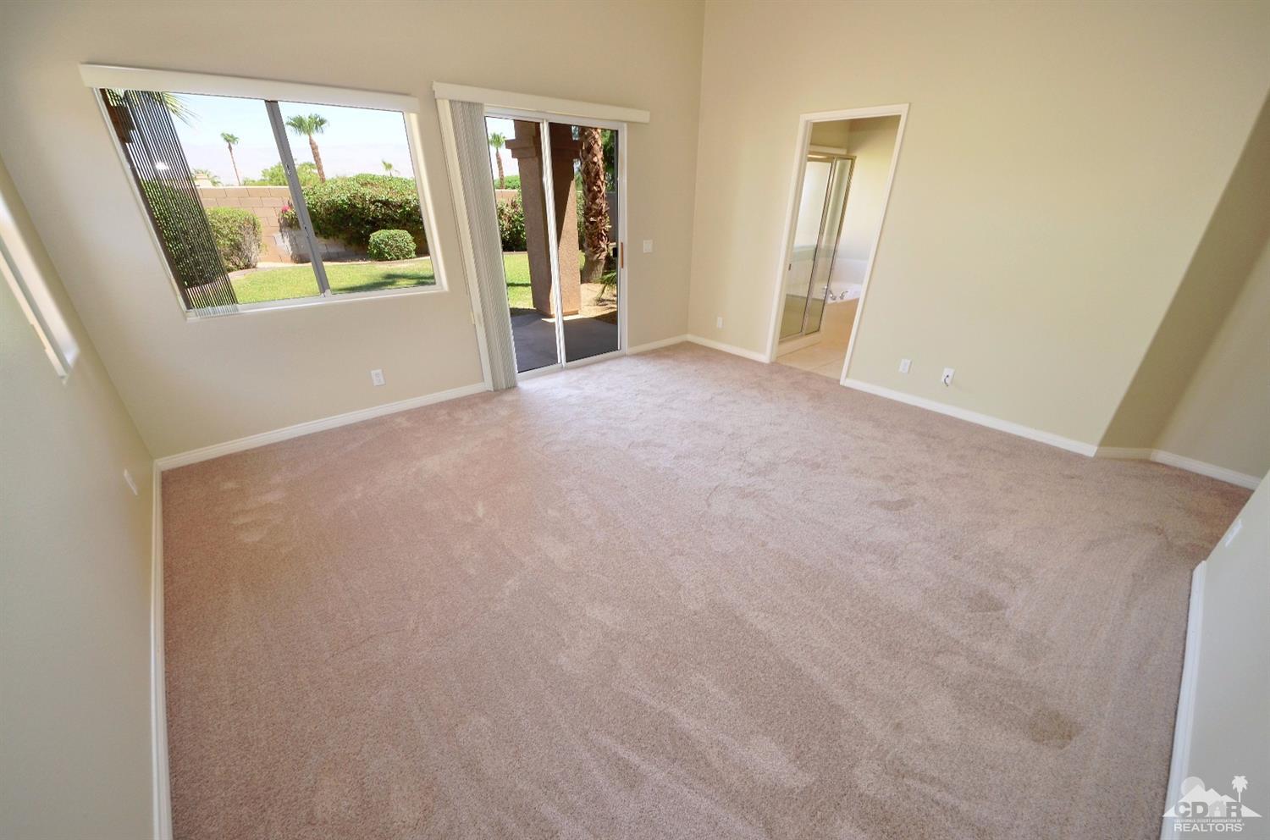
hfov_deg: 109.5
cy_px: 420
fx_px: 449
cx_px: 635
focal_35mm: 13
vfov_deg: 86.2
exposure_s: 1/60
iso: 100
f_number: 8
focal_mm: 8.5
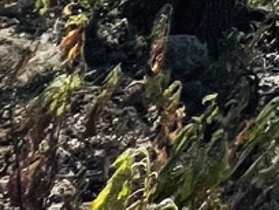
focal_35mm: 102
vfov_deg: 9.2
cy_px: -523
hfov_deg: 11.0
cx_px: 862
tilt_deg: +13.3
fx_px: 822
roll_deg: +1.2
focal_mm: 1.57
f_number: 1.8
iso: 32
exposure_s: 1/2660
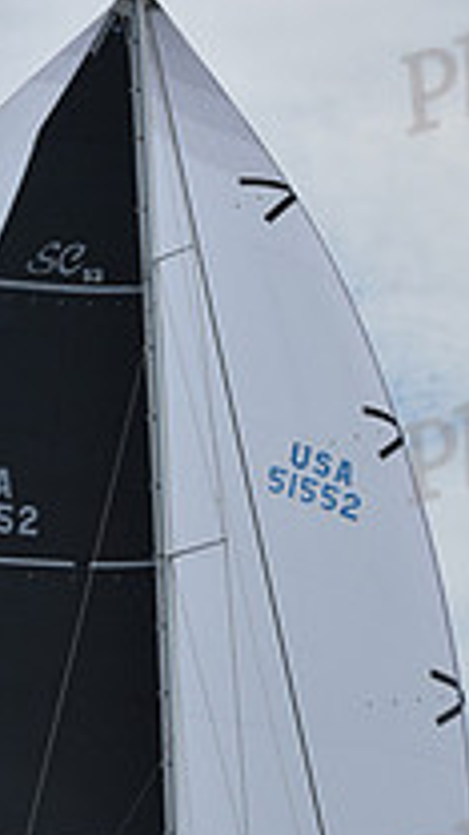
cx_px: 194
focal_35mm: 205
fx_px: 4532
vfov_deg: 10.5
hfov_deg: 5.9
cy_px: 666
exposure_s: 1/1000
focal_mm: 70
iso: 320
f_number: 11
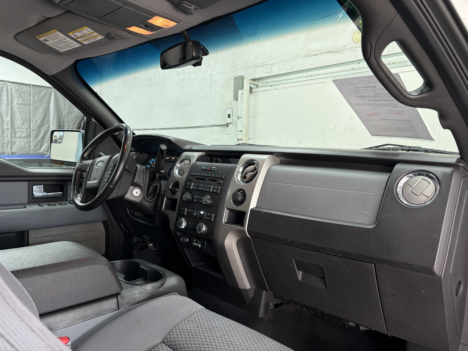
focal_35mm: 26
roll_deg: -1.2
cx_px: 234
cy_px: 176
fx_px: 352
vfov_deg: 53.1
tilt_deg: -3.6
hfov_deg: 67.3
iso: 100
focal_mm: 5.96
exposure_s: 1/60
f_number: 1.6
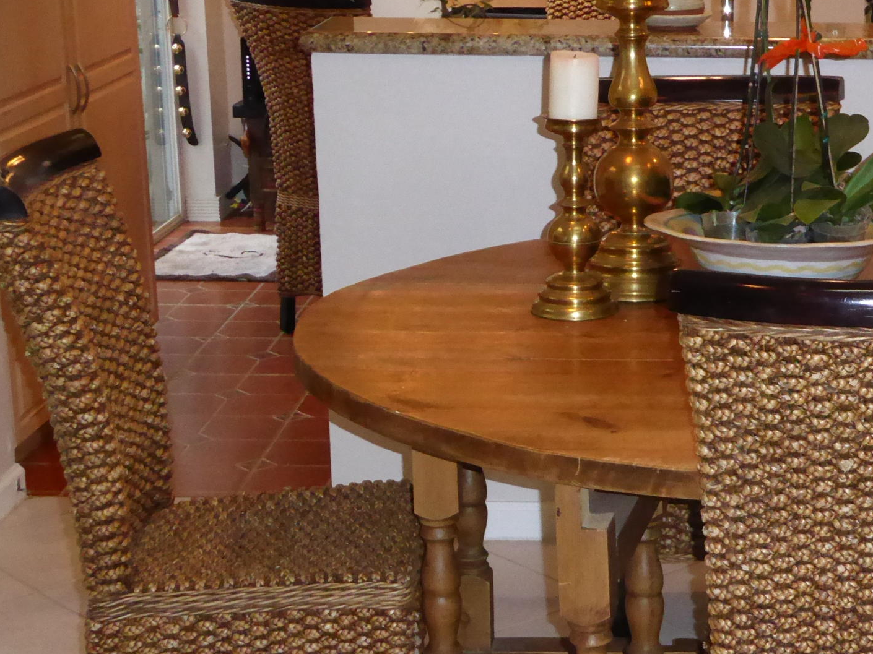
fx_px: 2093
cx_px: 689
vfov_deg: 17.8
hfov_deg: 23.2
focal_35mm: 83
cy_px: 361
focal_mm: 6.7
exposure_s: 1/60
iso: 800
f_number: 3.7
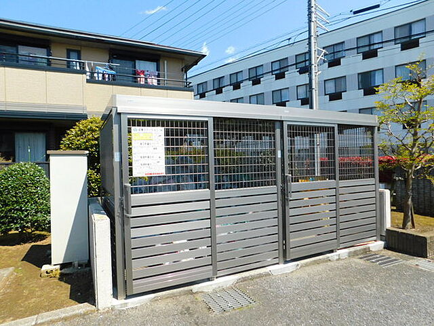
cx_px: 217
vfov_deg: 58.9
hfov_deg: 73.9
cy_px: 163
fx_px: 288
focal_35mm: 23
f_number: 6
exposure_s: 1/500
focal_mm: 4
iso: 200
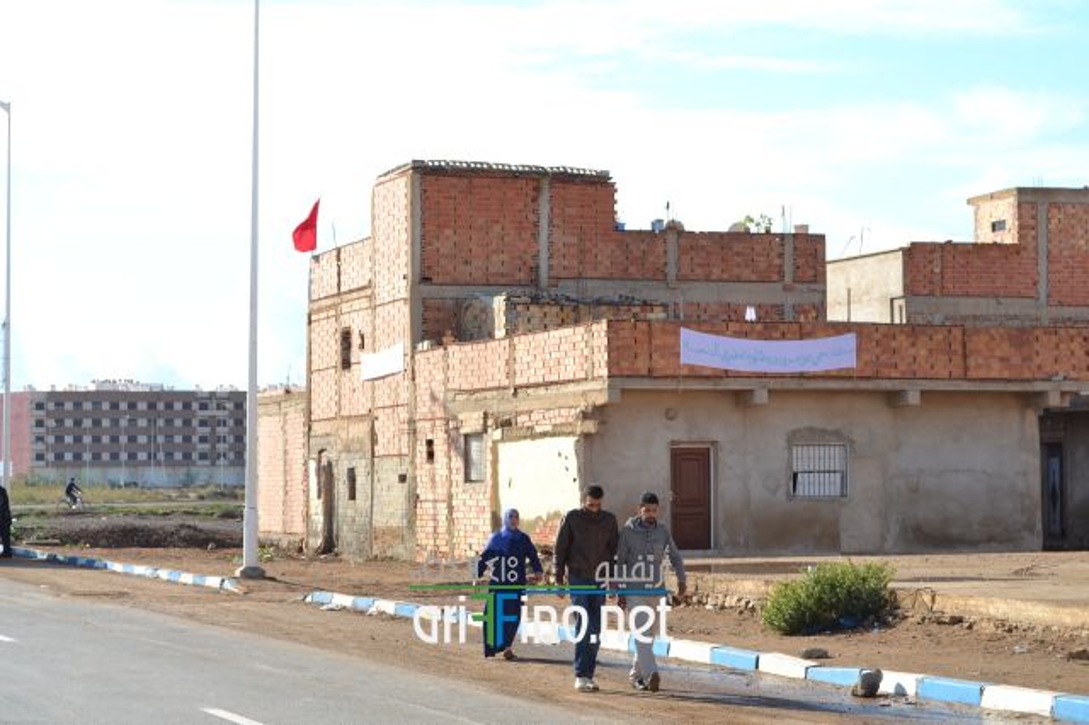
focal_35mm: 82
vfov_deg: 16.5
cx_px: 544
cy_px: 362
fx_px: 2494
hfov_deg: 24.6
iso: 100
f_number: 8
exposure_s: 1/250
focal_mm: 55
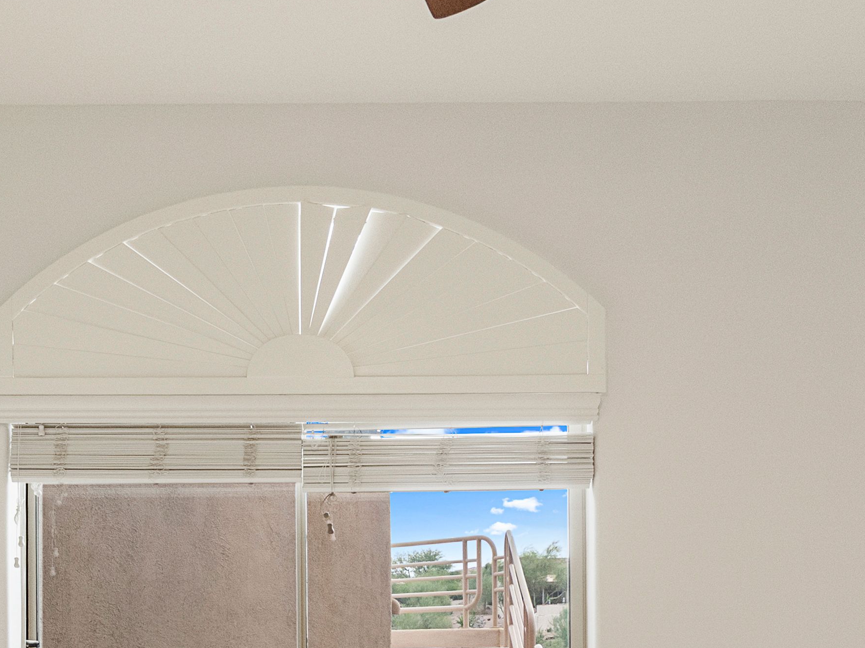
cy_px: 667
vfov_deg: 27.7
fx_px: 1224
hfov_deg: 38.9
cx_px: 385
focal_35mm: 49
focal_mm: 10
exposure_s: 1/40
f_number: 8
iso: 400
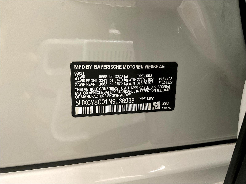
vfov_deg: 48.2
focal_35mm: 29
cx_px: 123
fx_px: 206
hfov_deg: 61.7
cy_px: 92
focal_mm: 3
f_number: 1.8
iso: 250
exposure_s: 1/40
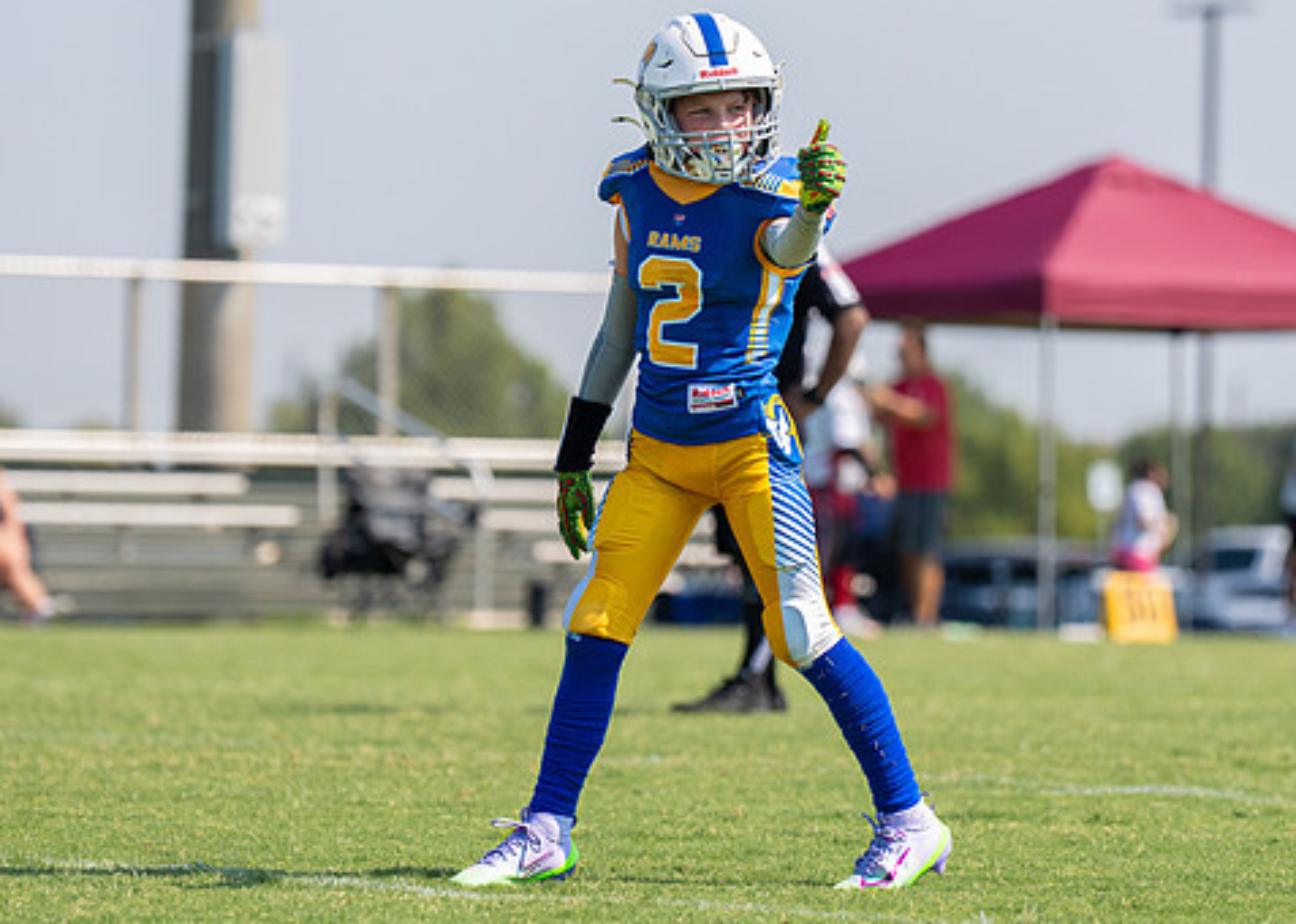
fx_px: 11071
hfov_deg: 6.7
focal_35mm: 301
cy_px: 404
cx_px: 693
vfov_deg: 4.8
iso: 100
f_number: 2.8
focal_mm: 145
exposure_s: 1/2500
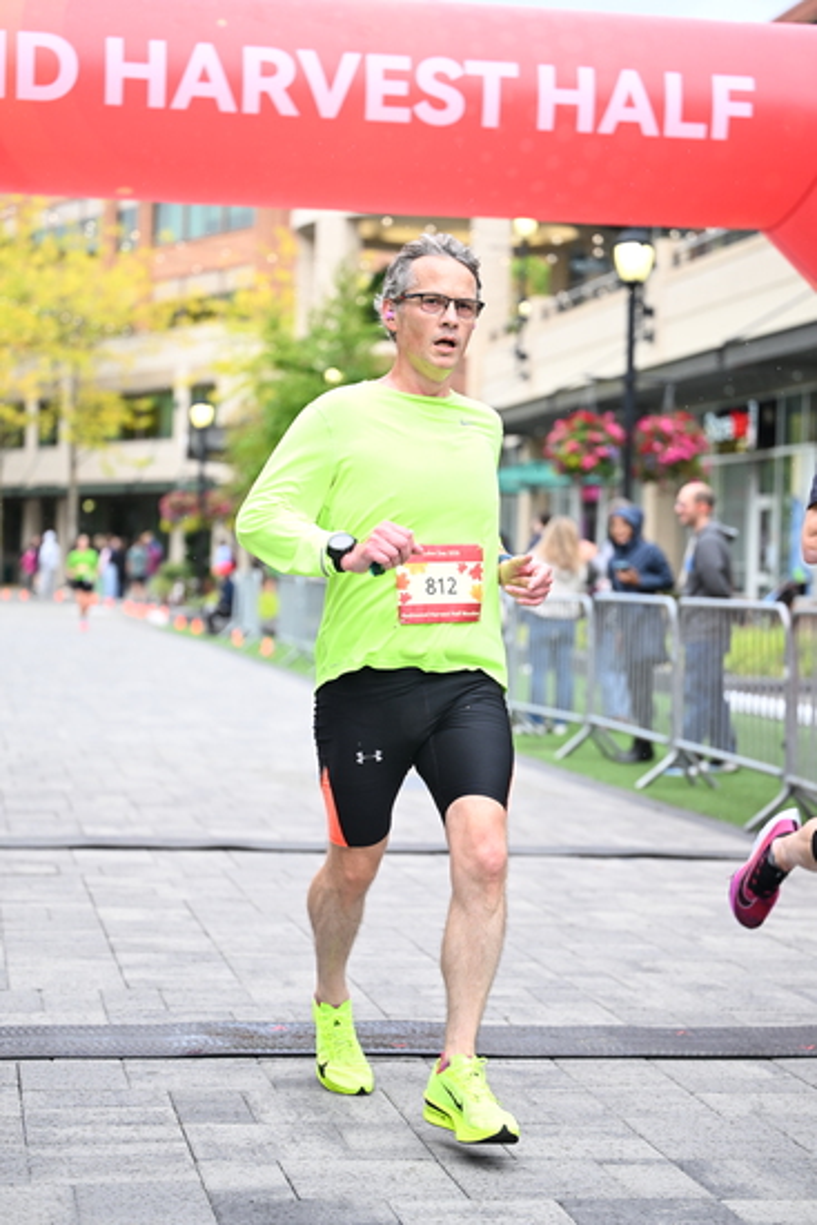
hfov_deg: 19.5
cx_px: 408
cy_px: 612
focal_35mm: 70
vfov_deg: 28.8
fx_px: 2381
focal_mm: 70
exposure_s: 1/1250
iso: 1250
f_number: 2.8
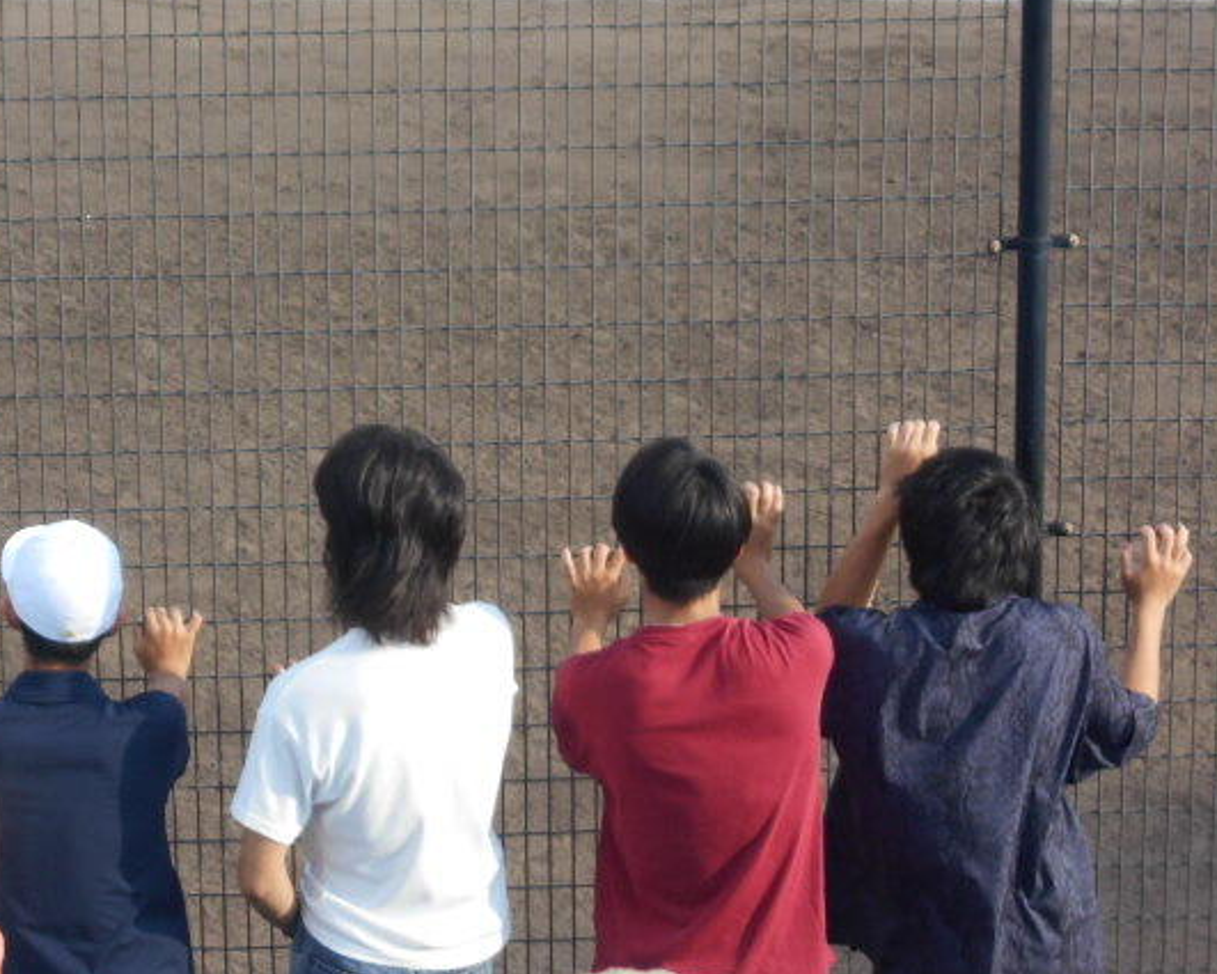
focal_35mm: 153
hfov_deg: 12.6
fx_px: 5512
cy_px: 449
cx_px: 516
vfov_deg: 10.1
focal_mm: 23
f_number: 6.5
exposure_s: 1/250
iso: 160
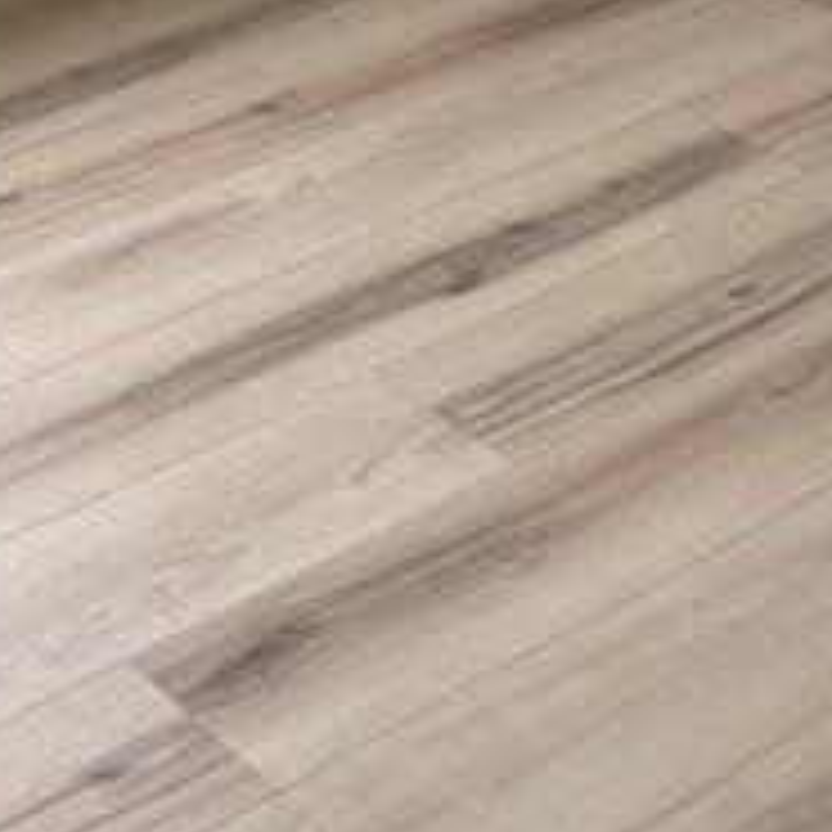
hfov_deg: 16.2
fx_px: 2910
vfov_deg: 12.5
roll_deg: +0.6
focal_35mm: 107
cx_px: 297
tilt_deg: -0.7
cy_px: -1201
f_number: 2.2
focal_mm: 2.22
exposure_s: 1/200
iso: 40
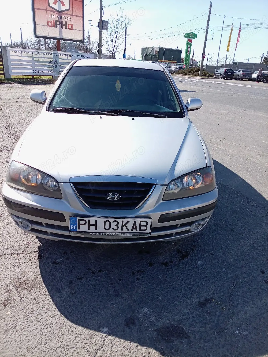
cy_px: 178
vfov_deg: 69.4
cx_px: 134
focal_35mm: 25
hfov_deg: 54.8
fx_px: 258
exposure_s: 1/1111
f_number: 1.8
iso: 100
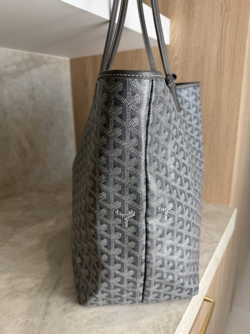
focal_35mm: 24
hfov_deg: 56.8
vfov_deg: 71.6
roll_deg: +0.2
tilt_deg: -15.0
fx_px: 231
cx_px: 125
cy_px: 167
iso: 100
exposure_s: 1/120
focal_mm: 6.76
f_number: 1.78
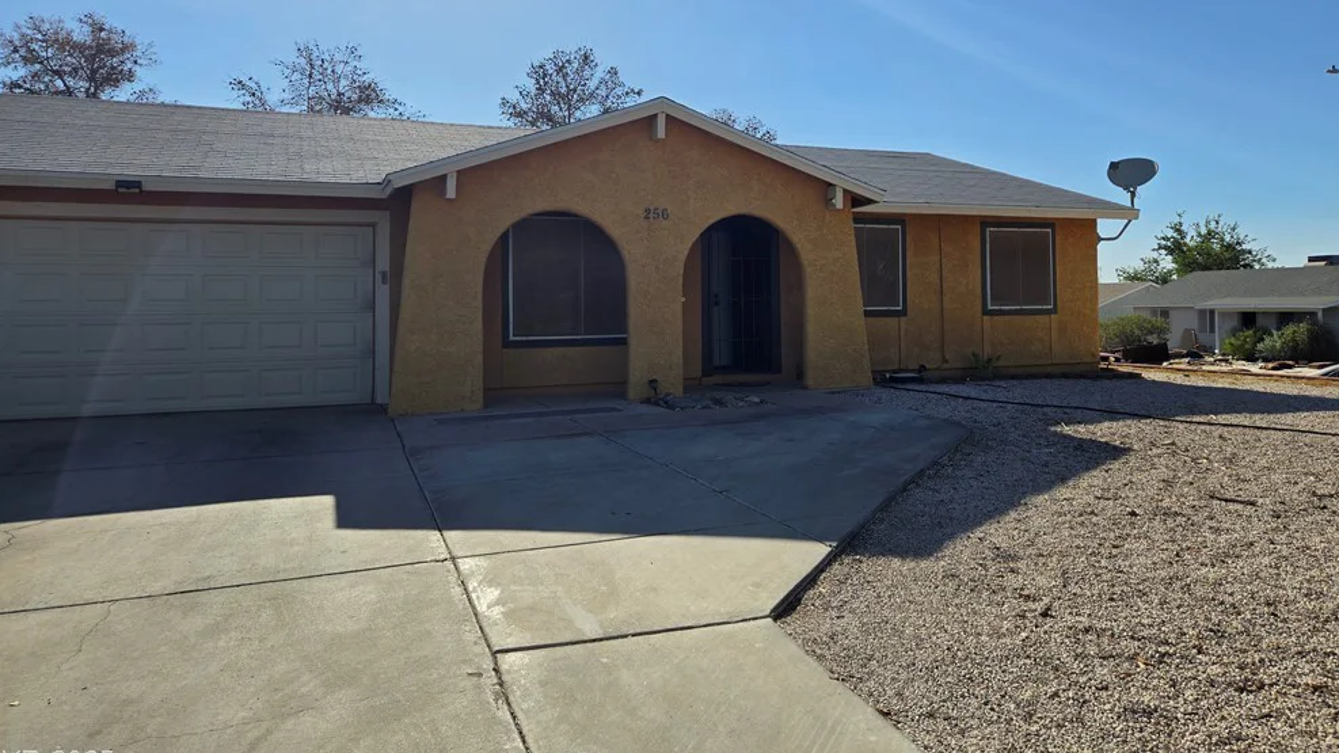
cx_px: 673
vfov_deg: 43.9
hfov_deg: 71.9
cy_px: 271
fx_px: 923
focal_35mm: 26
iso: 25
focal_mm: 5.4
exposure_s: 1/3220
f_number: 1.8
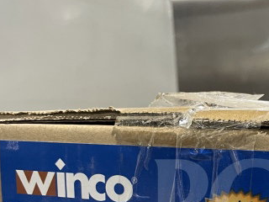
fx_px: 513
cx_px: 229
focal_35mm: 66
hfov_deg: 28.5
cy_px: 226
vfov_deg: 21.1
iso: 200
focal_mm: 4.2
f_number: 1.6
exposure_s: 1/60
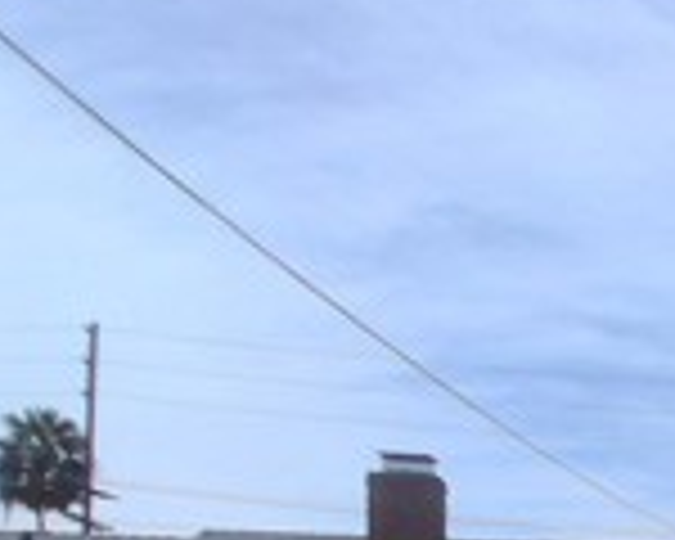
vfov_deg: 19.1
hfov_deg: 20.2
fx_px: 1418
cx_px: 1179
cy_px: 796
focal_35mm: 71
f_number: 2.2
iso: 50
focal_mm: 1.4
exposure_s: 1/2066
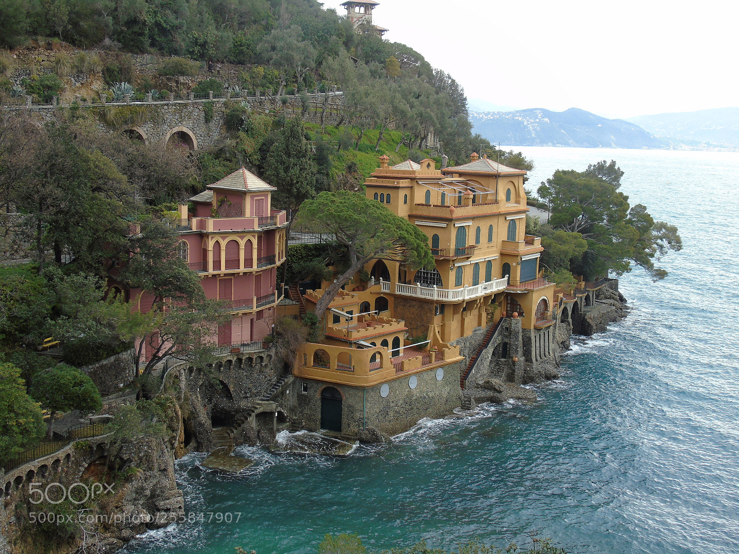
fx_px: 854
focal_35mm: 40
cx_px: 370
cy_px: 277
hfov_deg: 46.8
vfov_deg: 36.0
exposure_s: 1/80
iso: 80
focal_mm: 7.1
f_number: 3.9
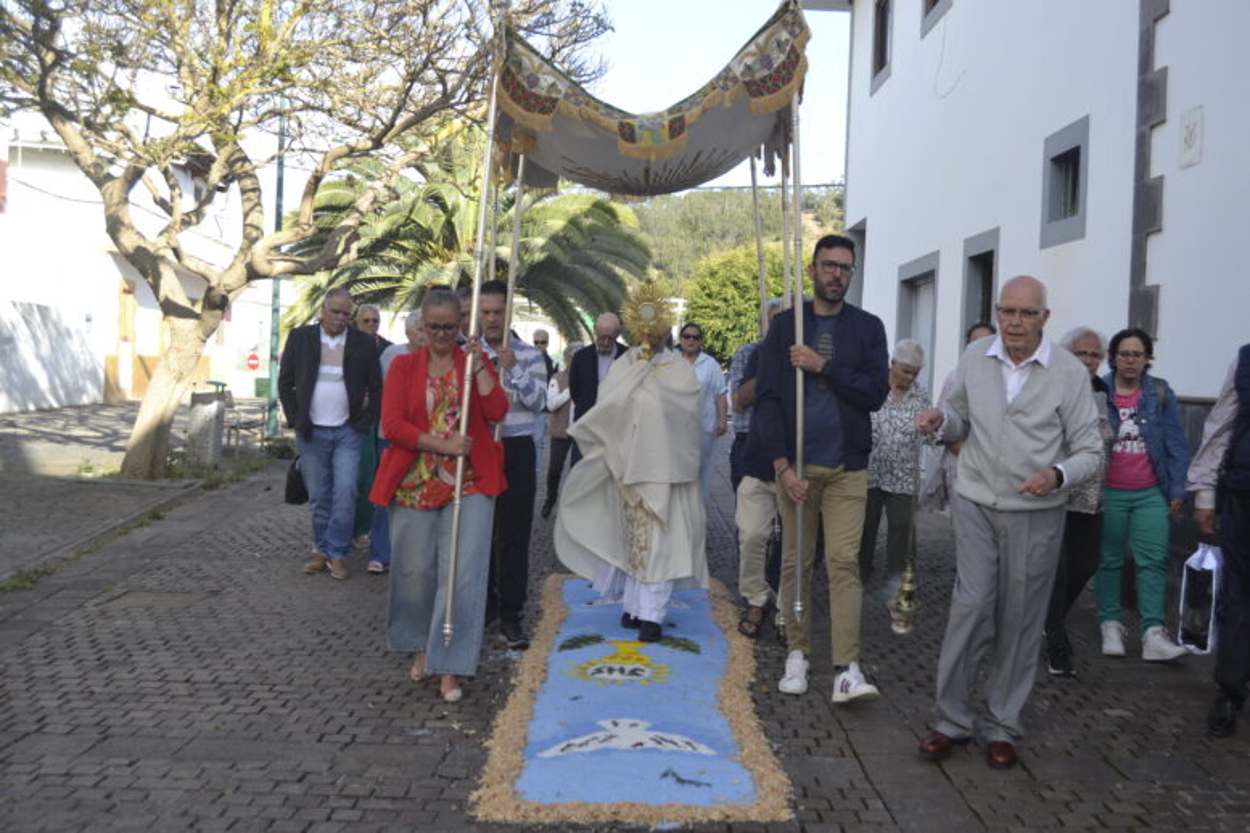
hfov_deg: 53.1
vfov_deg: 36.9
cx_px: 625
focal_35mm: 36
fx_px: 1250
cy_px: 416
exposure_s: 1/125
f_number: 5.6
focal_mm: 24
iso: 100
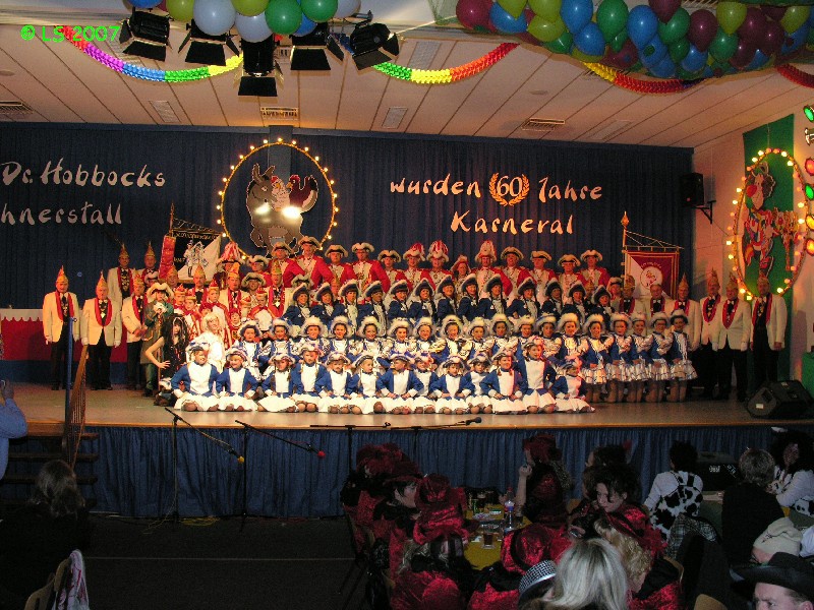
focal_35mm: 35
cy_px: 305
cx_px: 407
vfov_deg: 40.7
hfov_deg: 52.6
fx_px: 823
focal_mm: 8.9
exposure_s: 1/30
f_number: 4
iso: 200
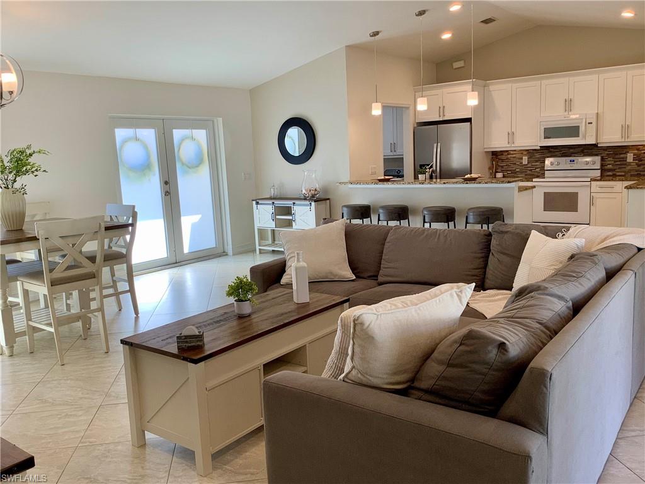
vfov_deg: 45.4
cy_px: 242
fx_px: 578
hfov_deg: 58.4
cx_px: 322
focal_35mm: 31
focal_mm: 3.3
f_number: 2.4
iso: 50
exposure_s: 1/120
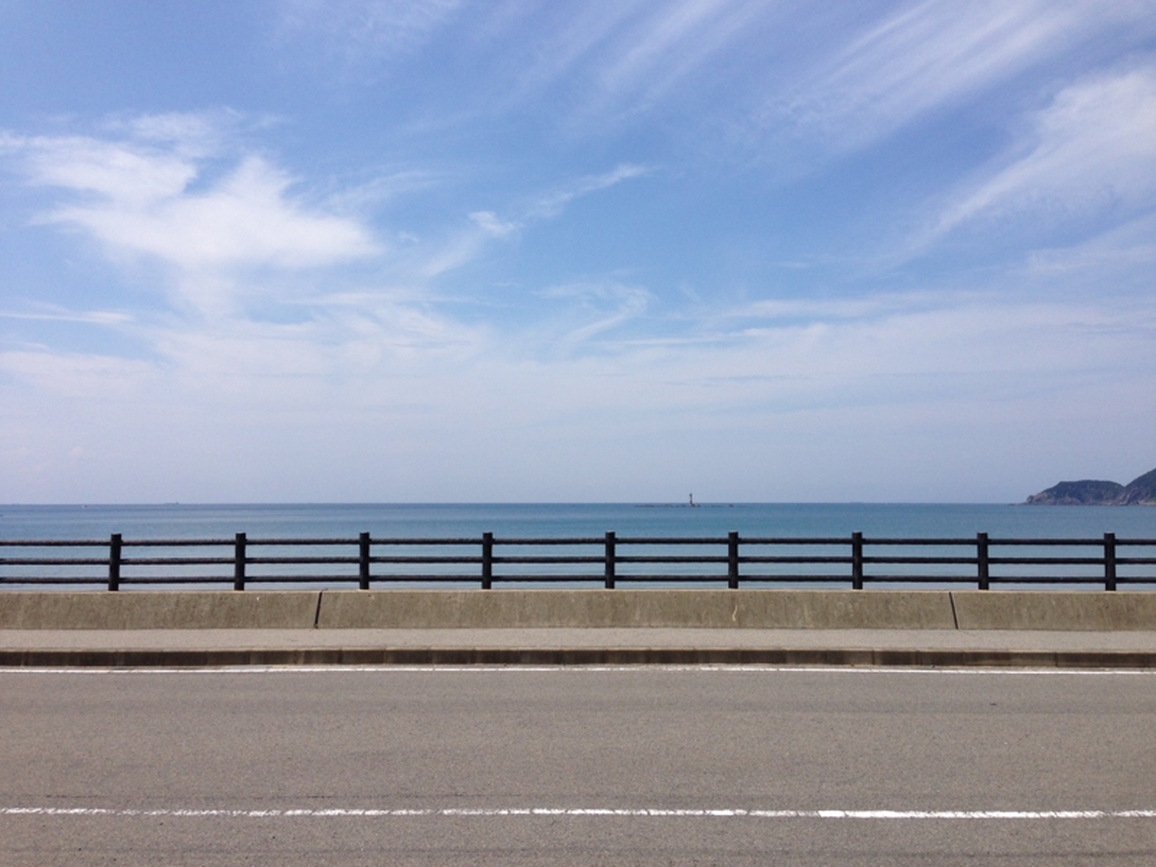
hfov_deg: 55.4
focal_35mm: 33
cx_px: 578
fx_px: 1102
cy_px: 434
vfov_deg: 42.9
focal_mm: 4.12
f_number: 2.4
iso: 50
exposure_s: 1/2710
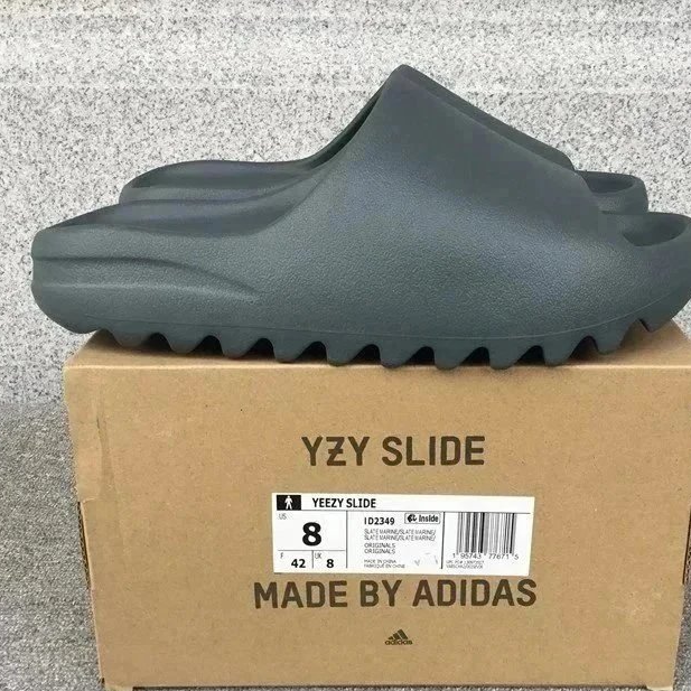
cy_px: 360
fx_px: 903
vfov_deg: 41.9
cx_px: 403
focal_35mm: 40
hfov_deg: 41.7
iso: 25
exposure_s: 1/100
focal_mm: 3.3
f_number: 2.4
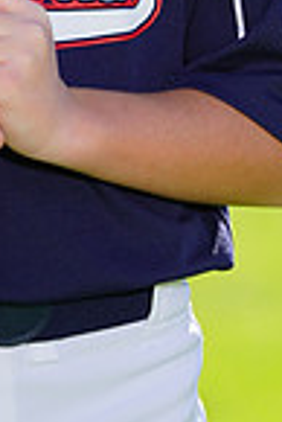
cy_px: -247
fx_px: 14054
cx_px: -7
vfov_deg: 1.7
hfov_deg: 1.1
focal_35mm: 1199
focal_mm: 300
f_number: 6.3
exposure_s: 1/250
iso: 100
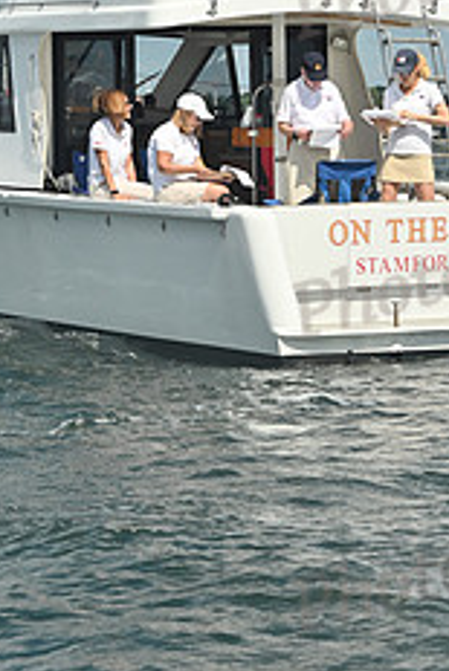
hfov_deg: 7.9
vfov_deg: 11.7
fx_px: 3269
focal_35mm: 175
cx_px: 143
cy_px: 156
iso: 250
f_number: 7.1
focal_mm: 70
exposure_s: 1/1600
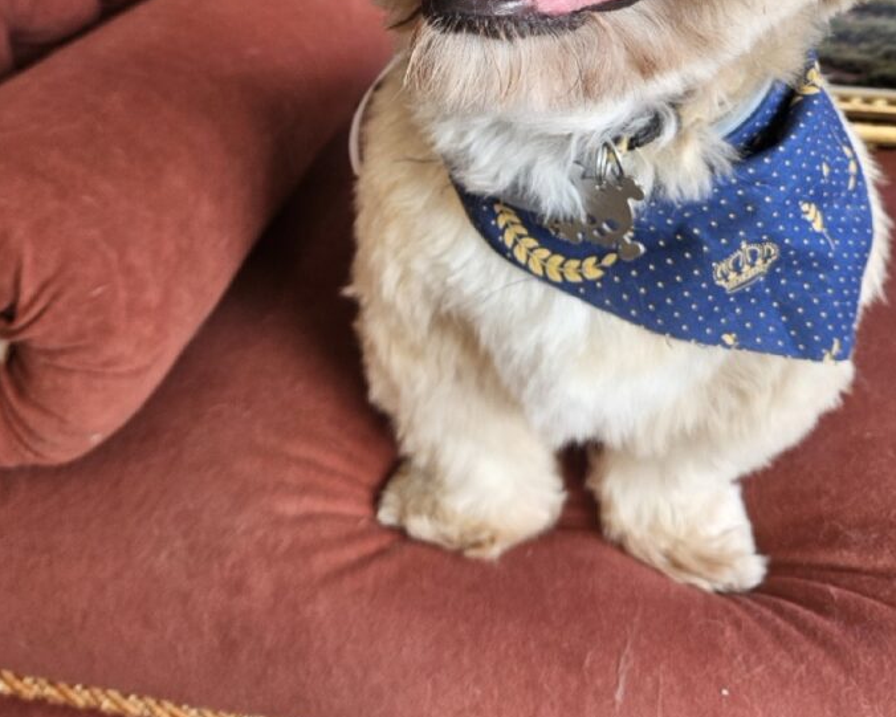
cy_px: 69
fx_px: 902
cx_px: 421
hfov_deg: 52.8
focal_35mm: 34
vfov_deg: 40.1
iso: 125
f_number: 1.8
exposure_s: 1/207
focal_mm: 5.4
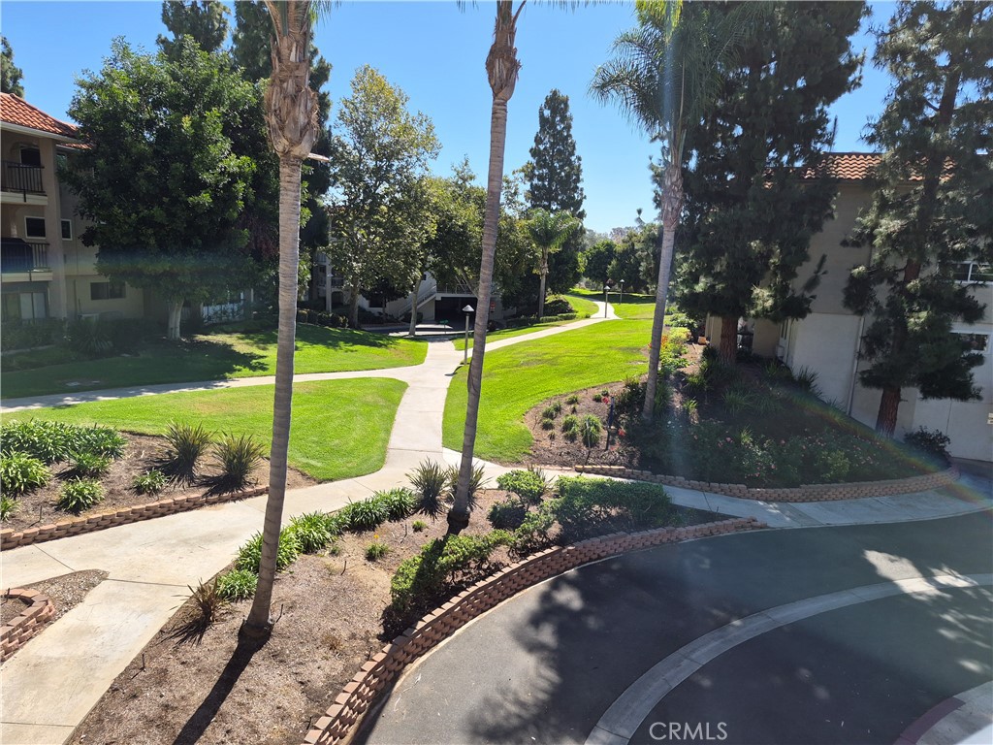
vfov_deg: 58.9
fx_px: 660
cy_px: 372
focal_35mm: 23
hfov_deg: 73.9
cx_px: 496
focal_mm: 5.4
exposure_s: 1/4176
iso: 80
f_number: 1.8
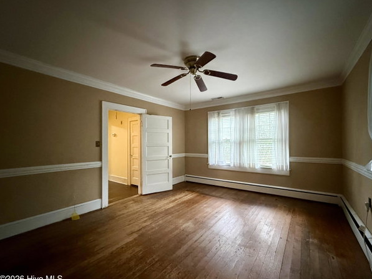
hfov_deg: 98.0
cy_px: 143
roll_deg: -0.3
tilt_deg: +0.8
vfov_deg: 81.8
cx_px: 198
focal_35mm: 15
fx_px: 161
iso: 800
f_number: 2.2
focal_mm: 2.22
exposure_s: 1/60
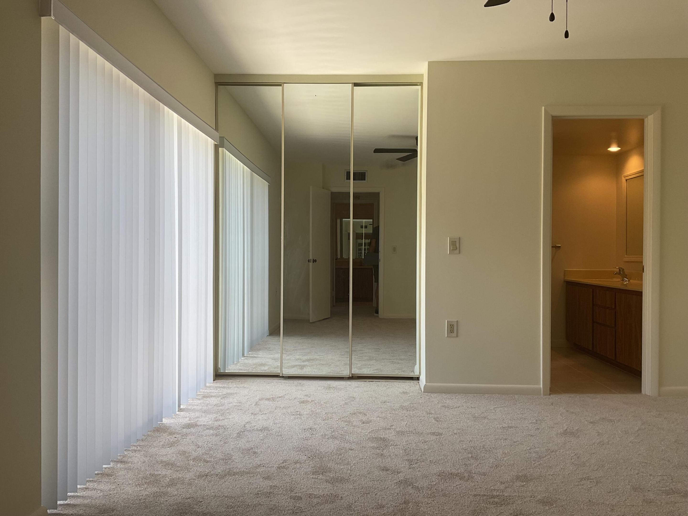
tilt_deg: +0.1
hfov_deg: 61.7
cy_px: 258
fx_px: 576
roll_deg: -1.7
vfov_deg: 48.2
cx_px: 344
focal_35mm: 29
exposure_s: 1/120
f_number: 1.8
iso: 25
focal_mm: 3
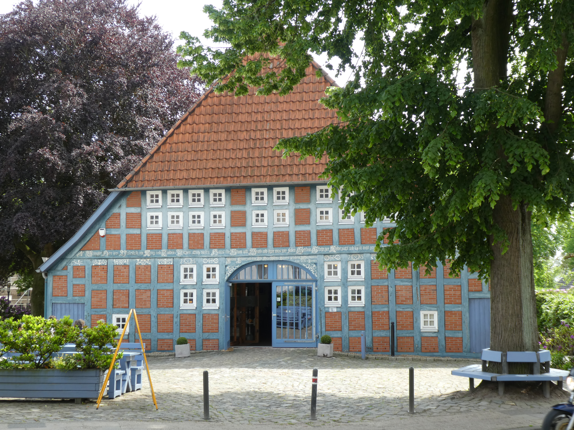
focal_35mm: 54
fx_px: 895
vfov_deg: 27.0
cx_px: 287
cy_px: 215
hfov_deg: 35.5
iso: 80
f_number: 4.1
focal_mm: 9.6
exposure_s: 1/125
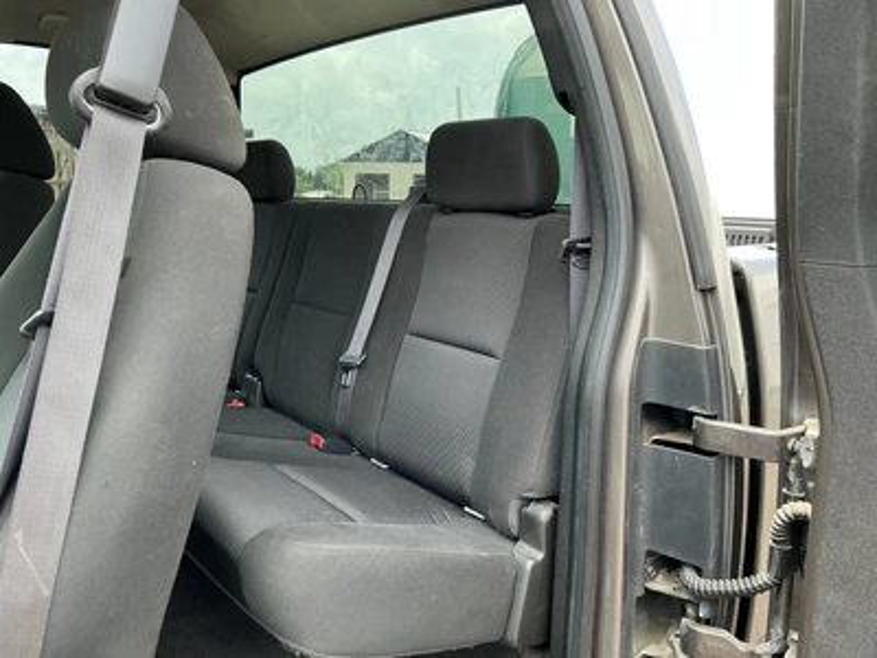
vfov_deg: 49.7
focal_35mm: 28
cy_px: 329
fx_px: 709
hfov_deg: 63.4
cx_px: 438
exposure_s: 1/122
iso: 20
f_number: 1.8
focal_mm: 3
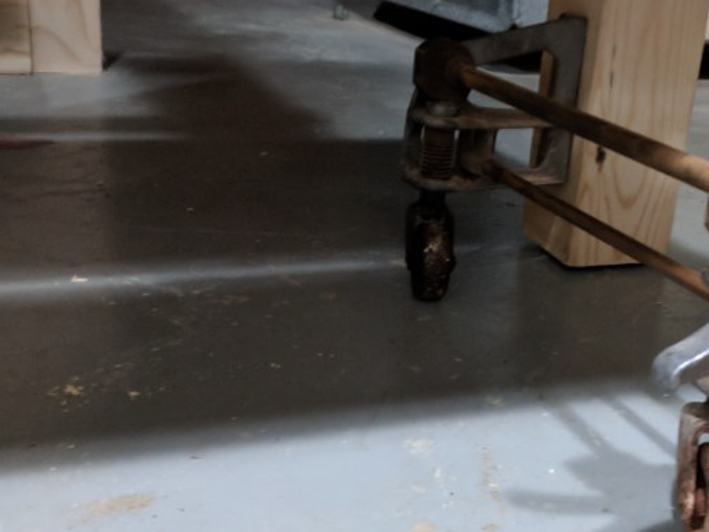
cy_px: 262
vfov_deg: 28.0
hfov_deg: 36.4
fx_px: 1065
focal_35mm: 52
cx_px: 483
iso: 1121
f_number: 2
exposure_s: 1/24
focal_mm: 4.67
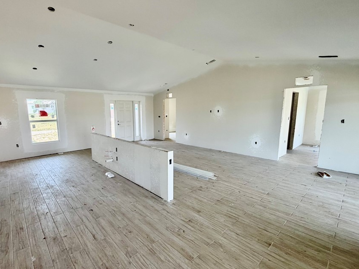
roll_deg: +0.8
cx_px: 153
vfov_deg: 74.7
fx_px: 176
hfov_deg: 90.4
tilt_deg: -7.5
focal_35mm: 17
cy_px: 137
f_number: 2.2
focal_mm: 2.22
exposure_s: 1/121
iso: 125
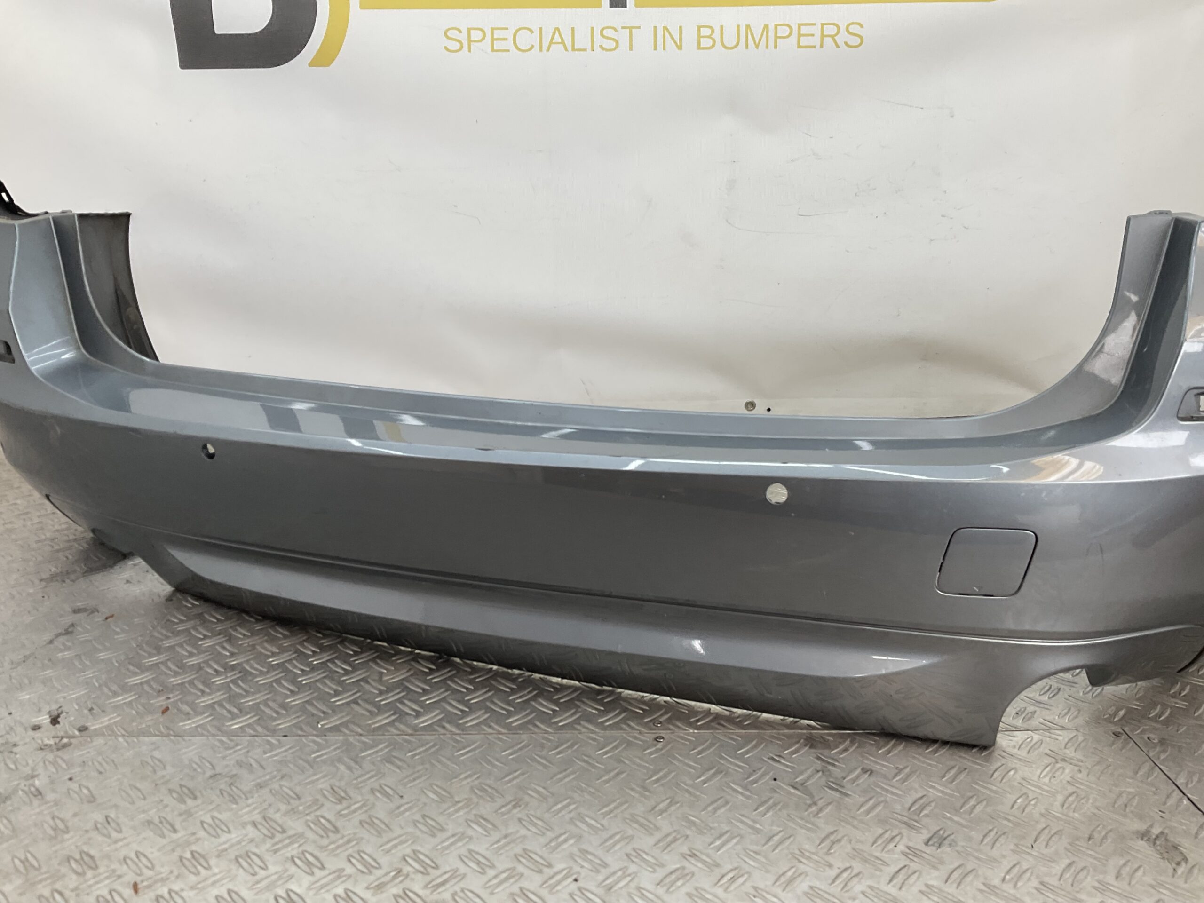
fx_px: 1009
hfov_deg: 61.7
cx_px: 602
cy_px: 452
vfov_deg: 48.2
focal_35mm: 29
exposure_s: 1/100
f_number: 1.8
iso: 20
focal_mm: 3
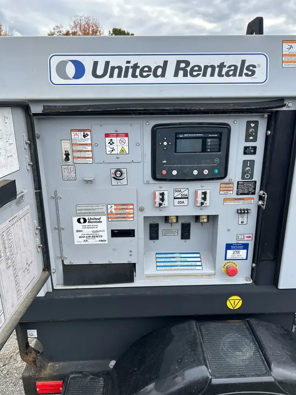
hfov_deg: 53.1
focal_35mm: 26
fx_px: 296
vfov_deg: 67.3
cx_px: 148
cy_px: 198
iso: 50
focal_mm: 5.7
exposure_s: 1/1135
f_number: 1.5
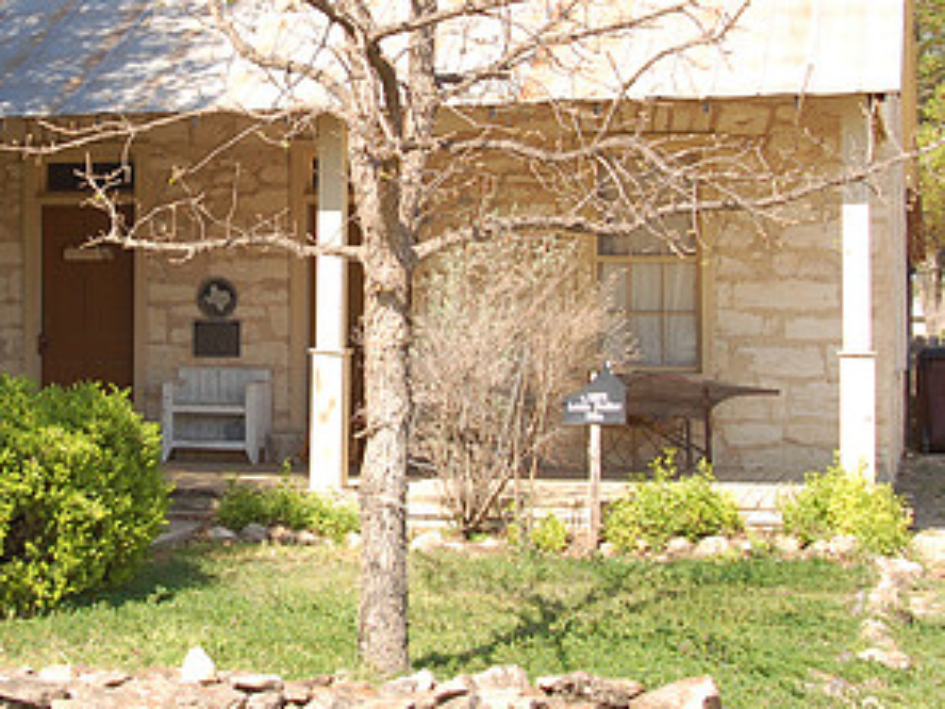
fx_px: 2157
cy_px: 182
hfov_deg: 24.5
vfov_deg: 18.5
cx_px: 239
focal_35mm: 79
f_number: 8
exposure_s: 1/250
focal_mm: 28
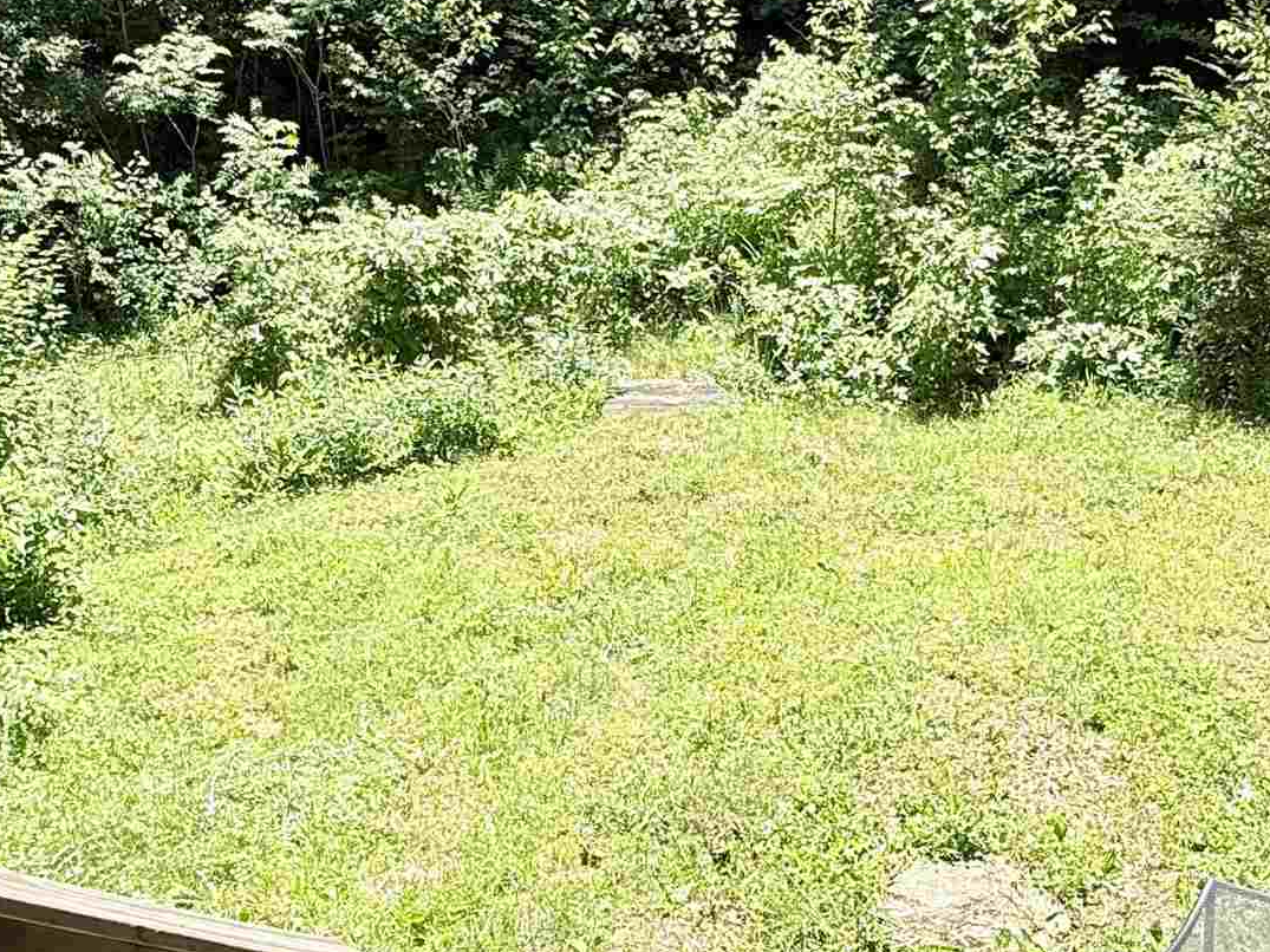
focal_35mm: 40
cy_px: 511
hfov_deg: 46.8
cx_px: 688
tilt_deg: -16.4
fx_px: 1467
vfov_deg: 35.9
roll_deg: +0.3
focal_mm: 2.22
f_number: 2.2
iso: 50
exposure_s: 1/619
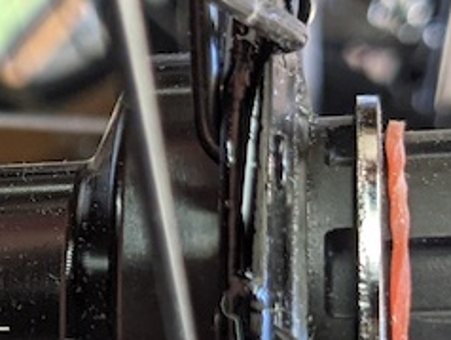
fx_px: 1774
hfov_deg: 13.8
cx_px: -161
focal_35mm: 136
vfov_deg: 10.8
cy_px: 397
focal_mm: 4.38
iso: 65
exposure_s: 1/120
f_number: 1.73
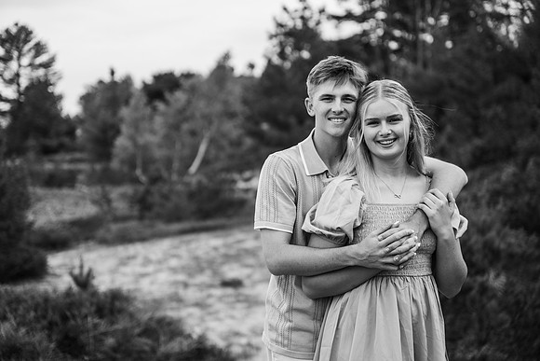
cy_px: 180
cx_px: 270
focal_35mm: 70
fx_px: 1050
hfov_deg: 28.8
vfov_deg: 19.5
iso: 320
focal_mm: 70
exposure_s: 1/1000
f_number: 2.8
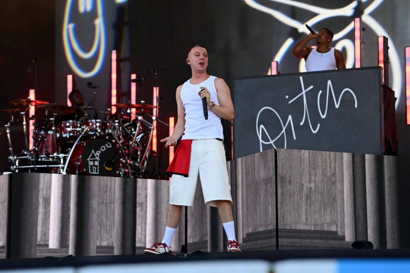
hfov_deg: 17.6
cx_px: 205
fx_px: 1321
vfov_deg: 11.8
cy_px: 136
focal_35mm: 116
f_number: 4
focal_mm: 116
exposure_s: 1/800
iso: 400
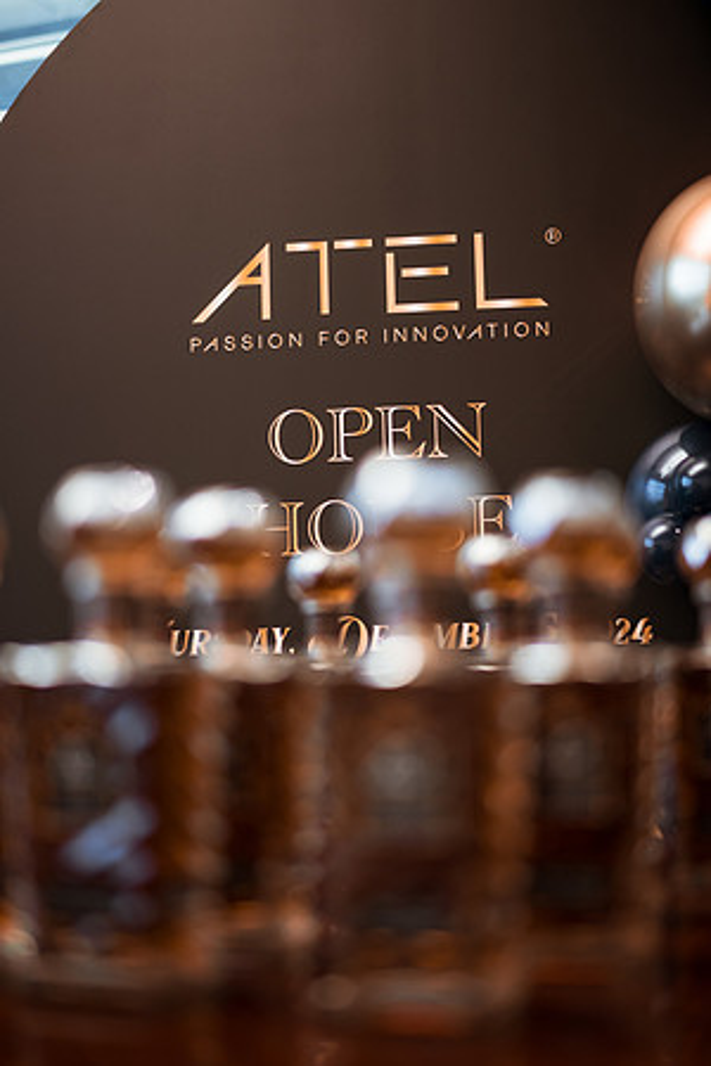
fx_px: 1718
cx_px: 356
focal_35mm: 58
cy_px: 533
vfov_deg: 34.5
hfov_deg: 23.4
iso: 400
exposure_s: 1/125
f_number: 1.4
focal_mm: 58
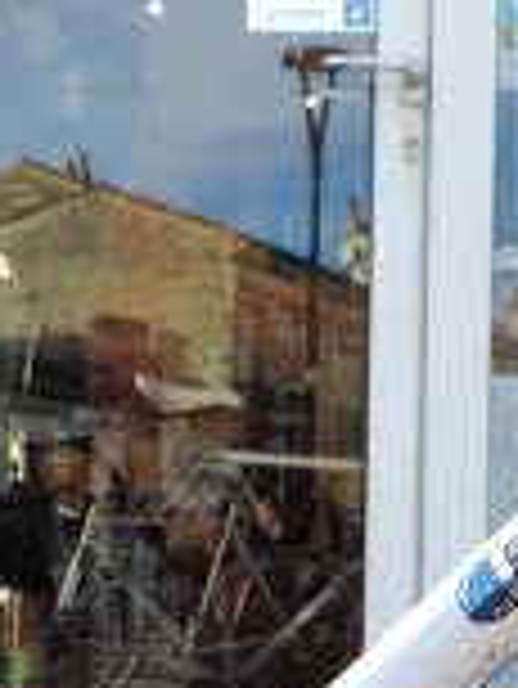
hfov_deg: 15.7
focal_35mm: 94
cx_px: 257
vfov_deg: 20.4
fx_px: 1873
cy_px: 616
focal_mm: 4.3
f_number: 3
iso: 80
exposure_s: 1/160
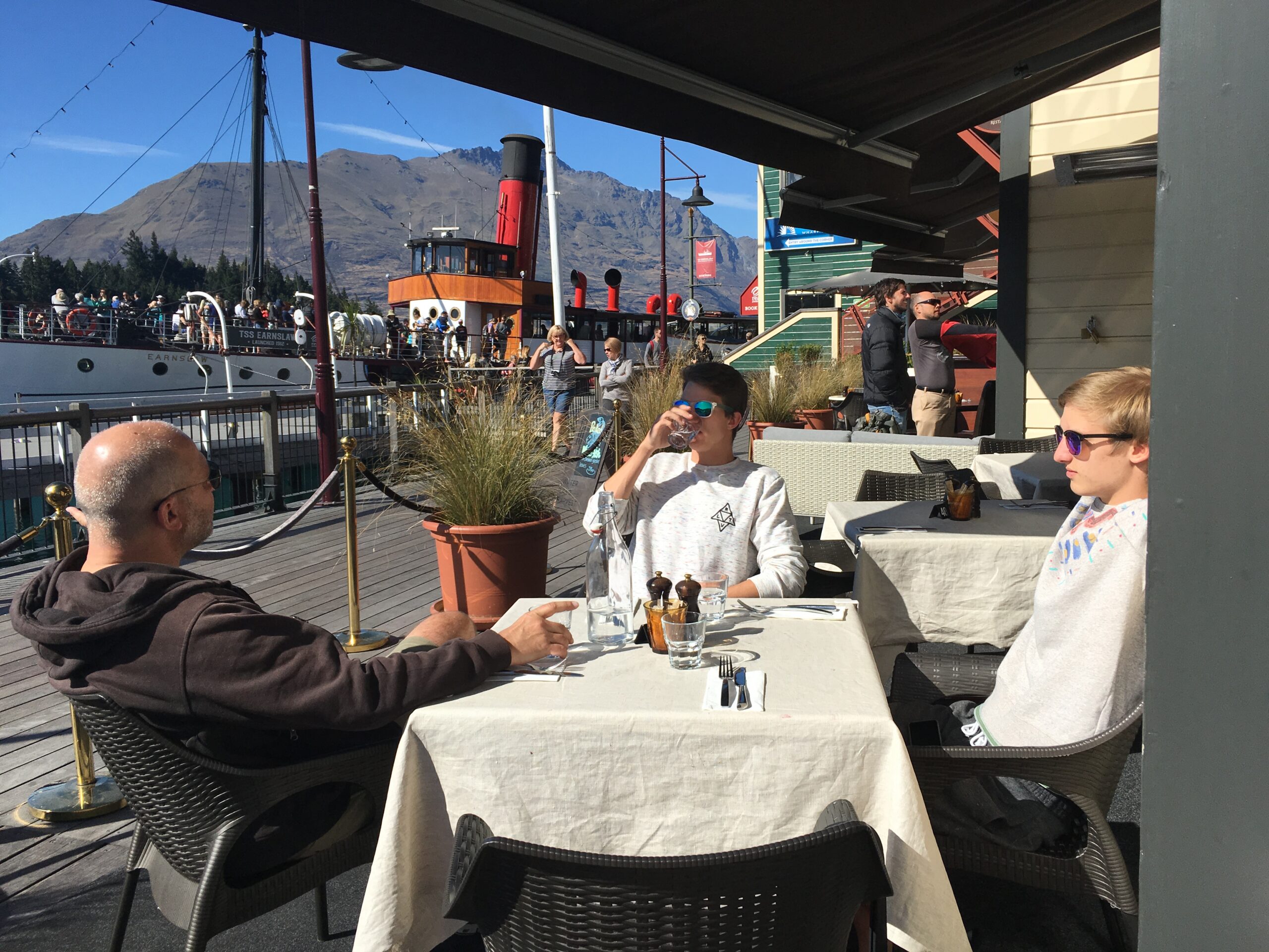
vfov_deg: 48.2
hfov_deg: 61.7
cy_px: 476
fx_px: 1063
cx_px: 634
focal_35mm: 29
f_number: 2.2
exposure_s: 1/2404
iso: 25
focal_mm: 4.15
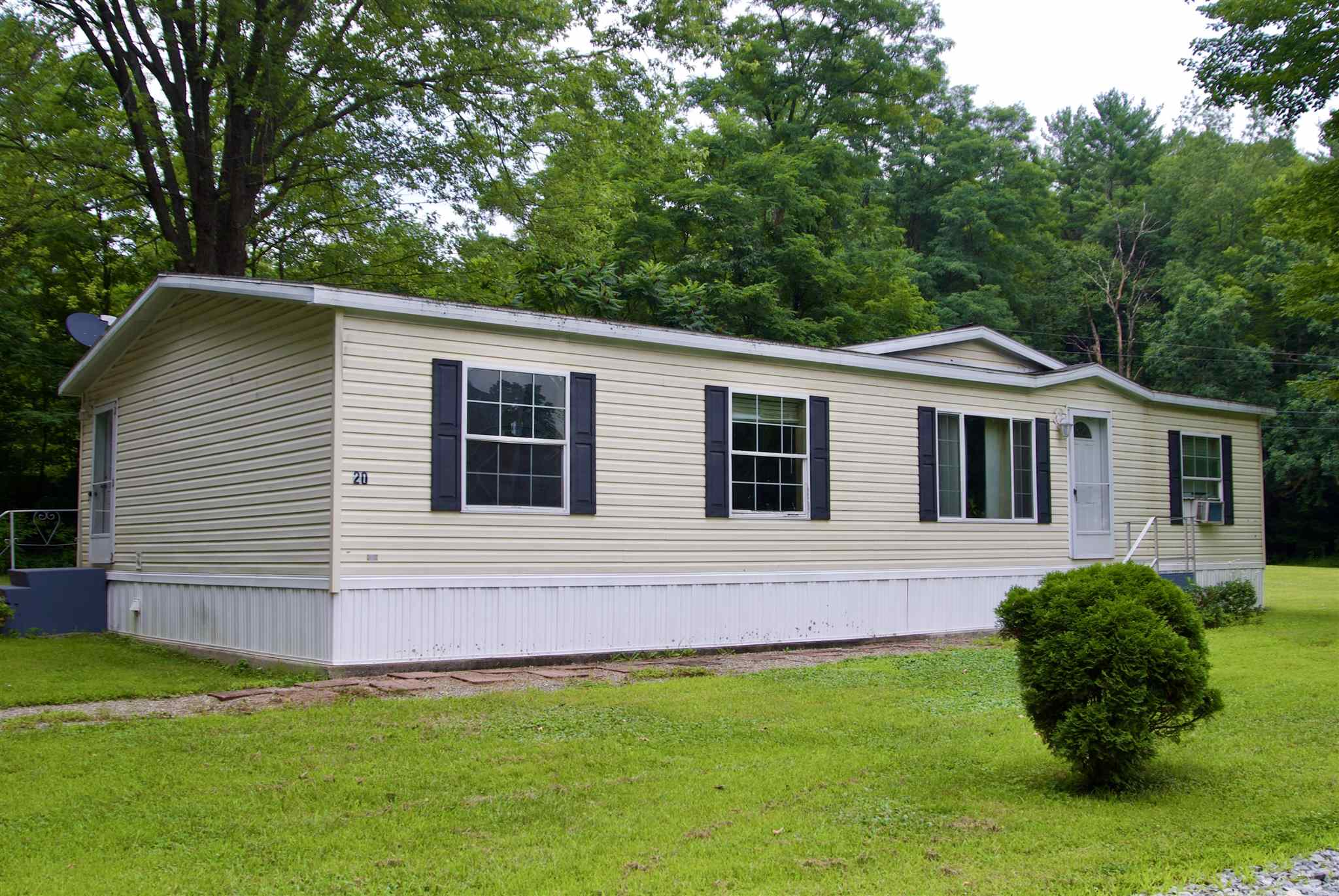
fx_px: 1340
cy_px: 448
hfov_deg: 53.1
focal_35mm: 36
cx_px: 670
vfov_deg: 37.0
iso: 100
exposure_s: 1/125
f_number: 5.6
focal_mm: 24
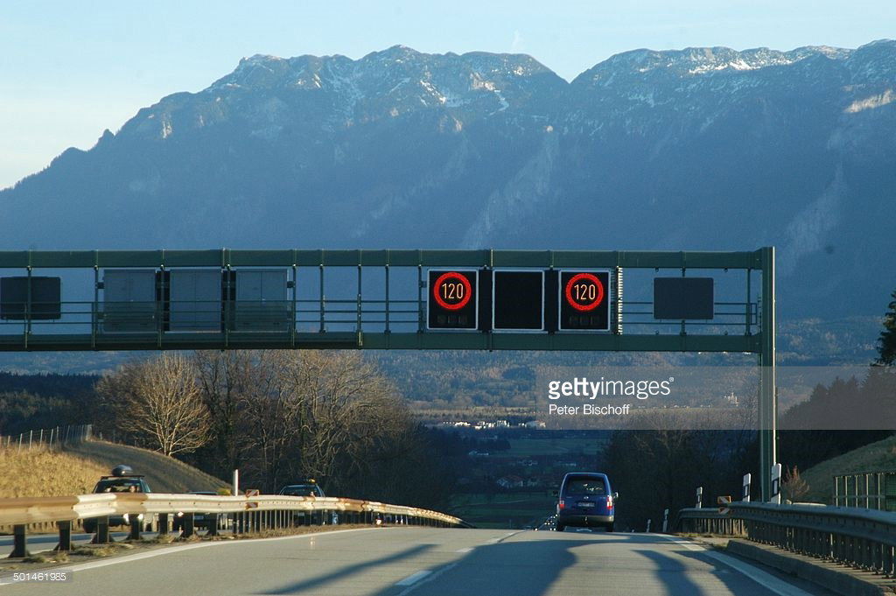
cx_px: 448
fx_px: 3805
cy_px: 298
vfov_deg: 9.0
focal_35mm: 153
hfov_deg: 13.4
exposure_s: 1/500
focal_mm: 102
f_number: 5.6
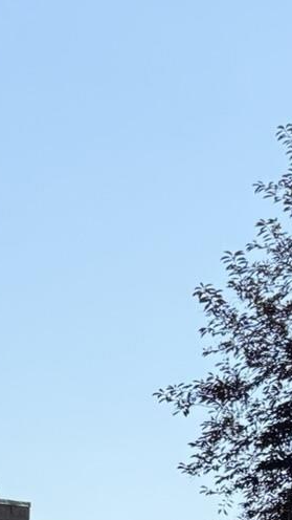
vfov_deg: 17.7
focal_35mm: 108
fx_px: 1487
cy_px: 787
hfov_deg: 9.4
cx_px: -517
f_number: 1.78
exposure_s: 1/4167
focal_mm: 6.76
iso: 80
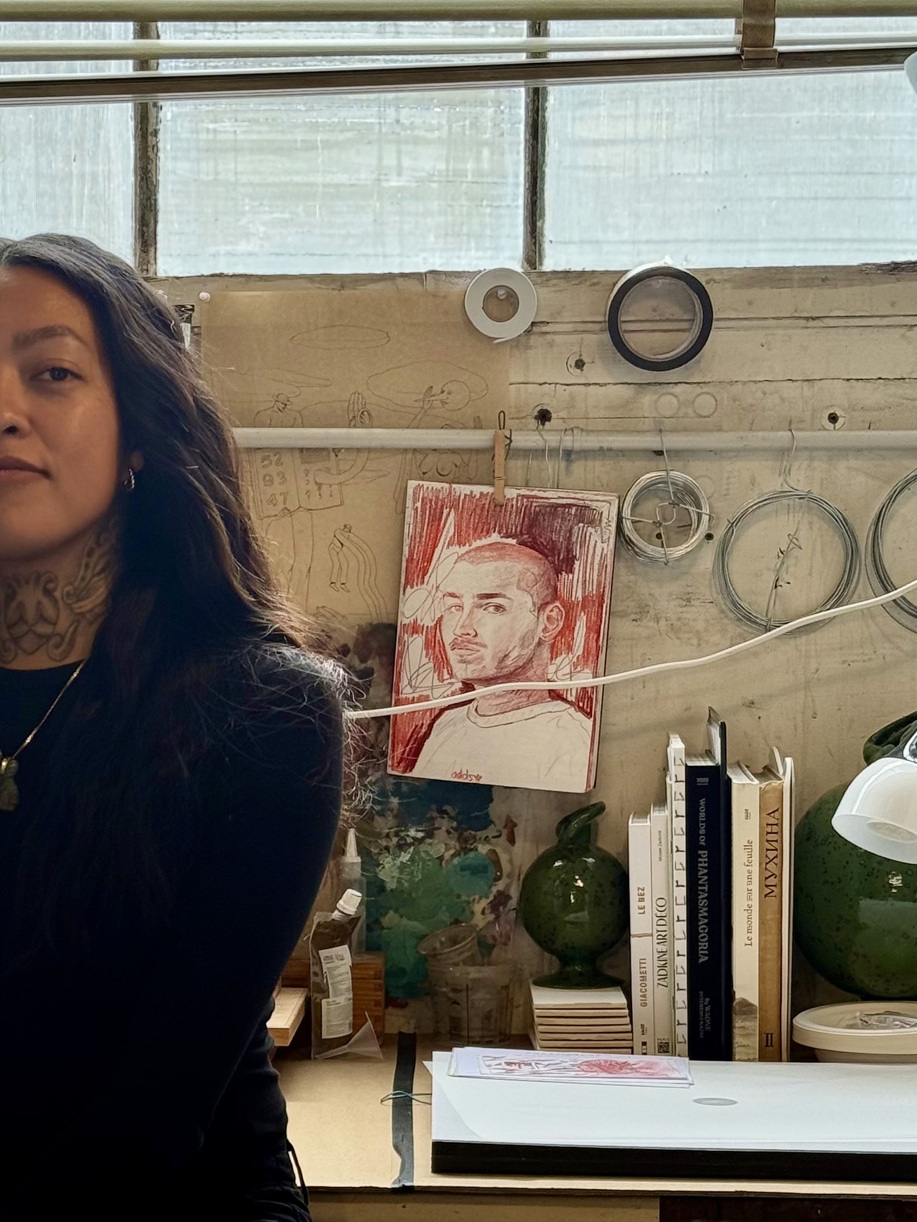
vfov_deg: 20.9
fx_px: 3285
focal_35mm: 93
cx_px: 203
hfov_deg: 15.8
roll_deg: +0.2
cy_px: 890
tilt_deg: -5.2
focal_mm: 6.76
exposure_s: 1/100
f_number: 1.78
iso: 50
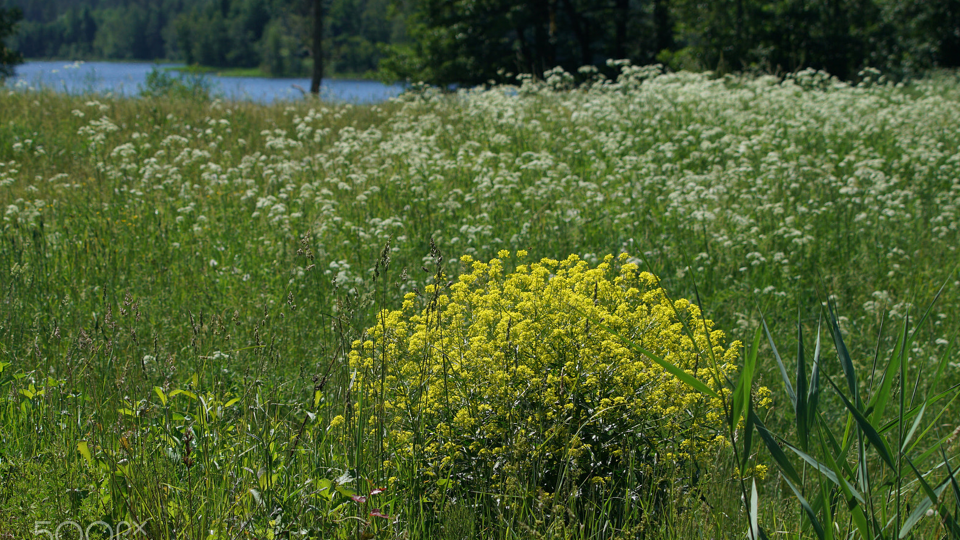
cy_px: 292
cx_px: 481
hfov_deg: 19.3
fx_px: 2826
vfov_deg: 10.9
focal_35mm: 111
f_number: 5.6
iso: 100
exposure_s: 1/640
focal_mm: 70
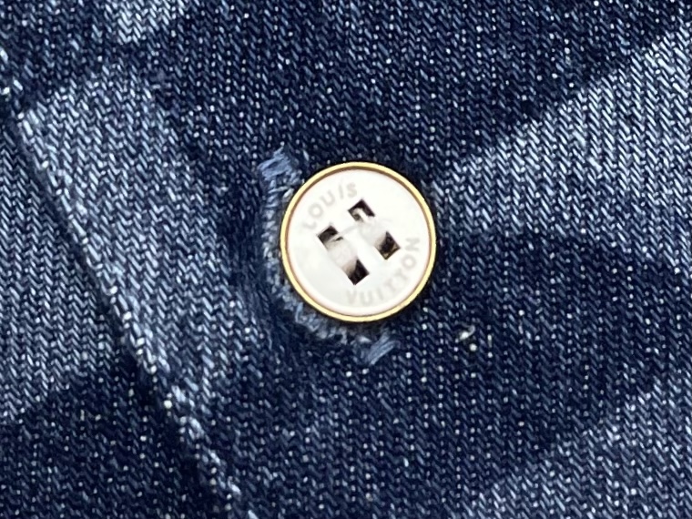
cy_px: 260
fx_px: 500
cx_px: 346
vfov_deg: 54.9
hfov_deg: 69.4
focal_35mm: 25
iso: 32
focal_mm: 5.1
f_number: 1.6
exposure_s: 1/126
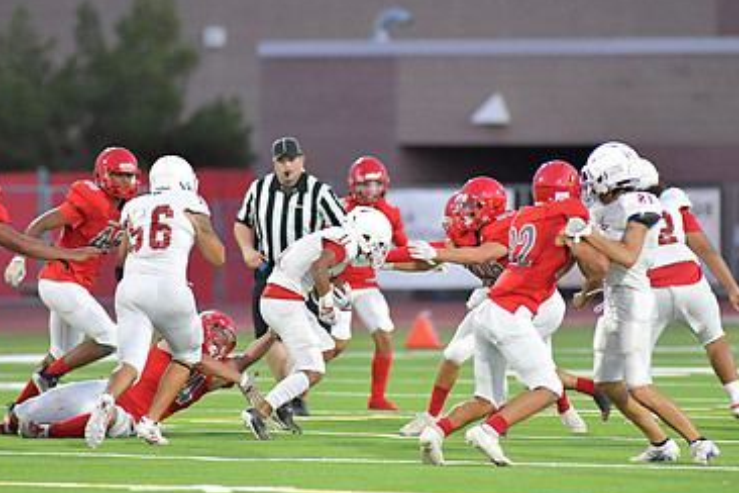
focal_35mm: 476
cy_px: 282
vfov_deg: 2.9
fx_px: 9770
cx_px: 372
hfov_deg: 4.3
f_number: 3.5
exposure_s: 1/1250
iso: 6400
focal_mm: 300
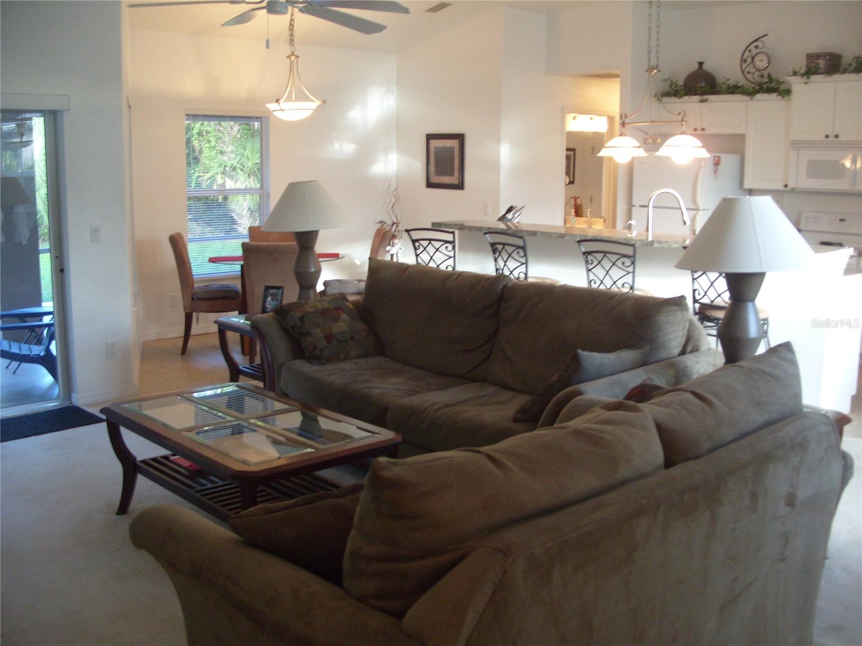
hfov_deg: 52.6
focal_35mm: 35
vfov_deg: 40.7
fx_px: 872
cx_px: 431
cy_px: 323
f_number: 2.8
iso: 200
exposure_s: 1/30
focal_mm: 7.8
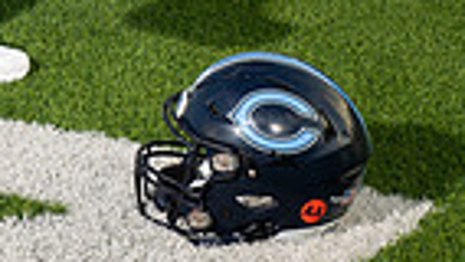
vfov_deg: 7.2
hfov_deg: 13.3
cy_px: -373
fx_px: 1961
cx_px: -13
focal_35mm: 159
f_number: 7.1
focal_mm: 48
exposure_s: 1/320
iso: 160
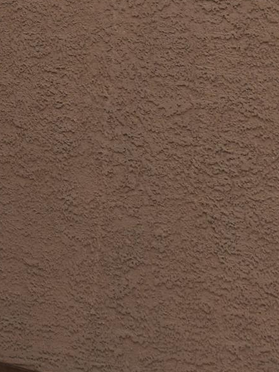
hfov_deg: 6.9
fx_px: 2294
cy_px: -74
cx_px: -121
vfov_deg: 9.2
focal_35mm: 213
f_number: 8
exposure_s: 1/200
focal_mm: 29
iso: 100
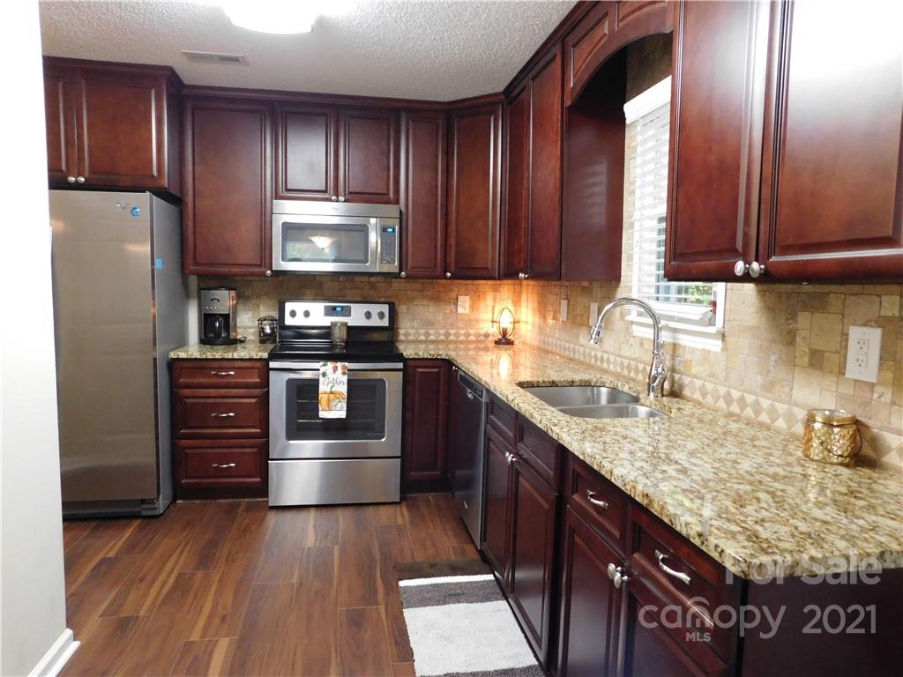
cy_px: 338
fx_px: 600
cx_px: 452
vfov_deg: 58.9
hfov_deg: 73.9
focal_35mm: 23
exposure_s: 1/20
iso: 400
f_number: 3
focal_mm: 4
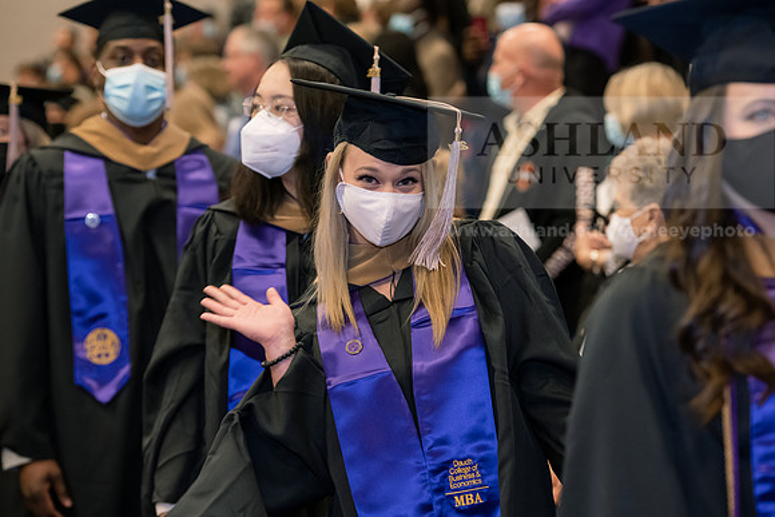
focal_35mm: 116
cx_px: 388
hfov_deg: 17.6
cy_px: 258
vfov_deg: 11.8
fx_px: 2498
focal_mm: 116
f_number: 4
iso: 2000
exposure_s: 1/200
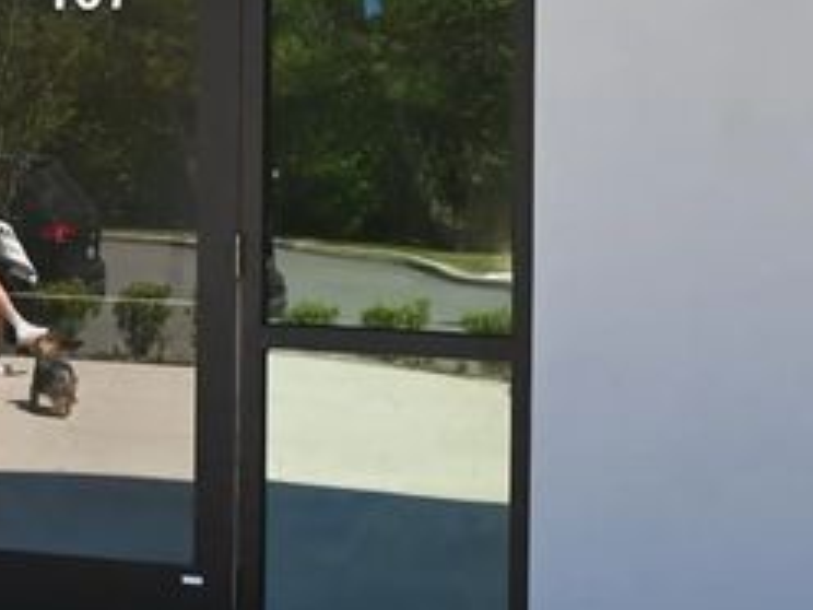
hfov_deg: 22.5
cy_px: 62
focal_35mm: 82
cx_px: -79
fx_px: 1926
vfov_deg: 17.7
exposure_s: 1/250
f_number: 5.6
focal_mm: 22
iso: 200
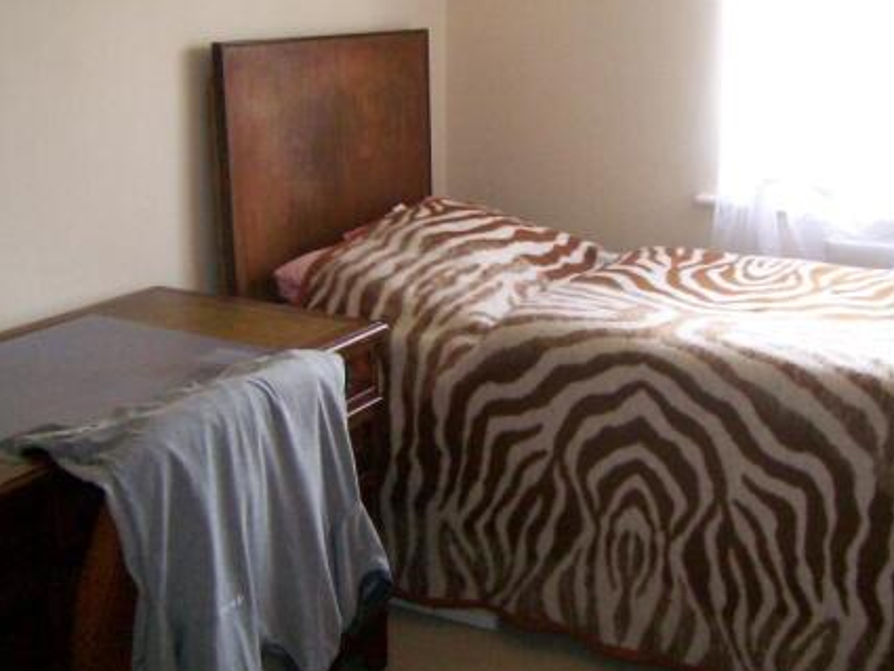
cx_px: 510
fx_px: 1240
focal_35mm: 48
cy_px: 251
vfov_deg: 30.2
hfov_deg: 39.6
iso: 400
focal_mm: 5.8
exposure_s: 1/125
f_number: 2.8
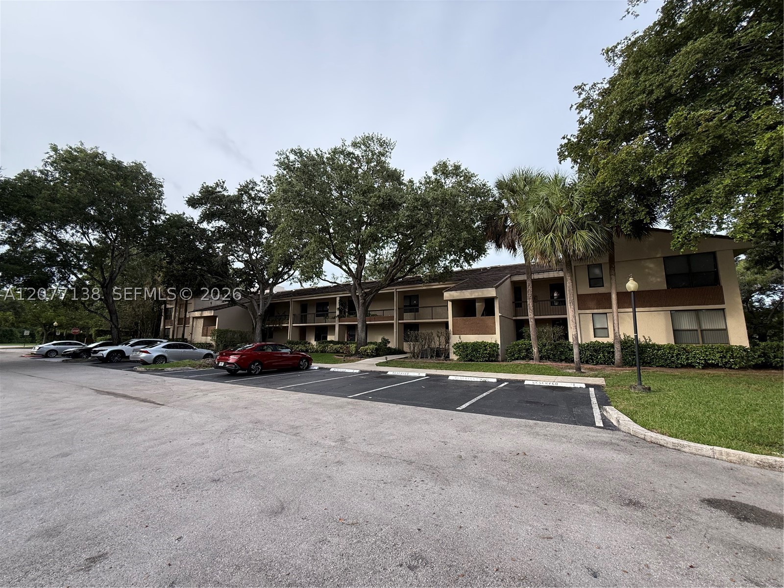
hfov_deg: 102.1
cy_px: 294
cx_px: 392
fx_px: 317
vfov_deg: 85.7
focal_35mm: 14
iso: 64
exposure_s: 1/403
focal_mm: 2.22
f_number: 2.2
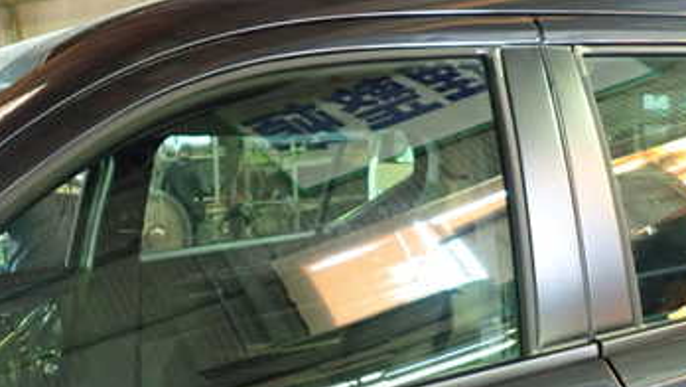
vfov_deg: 24.6
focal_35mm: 47
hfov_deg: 41.7
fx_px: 855
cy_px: 363
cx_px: 134
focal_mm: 4.5
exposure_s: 1/30
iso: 400
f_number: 2
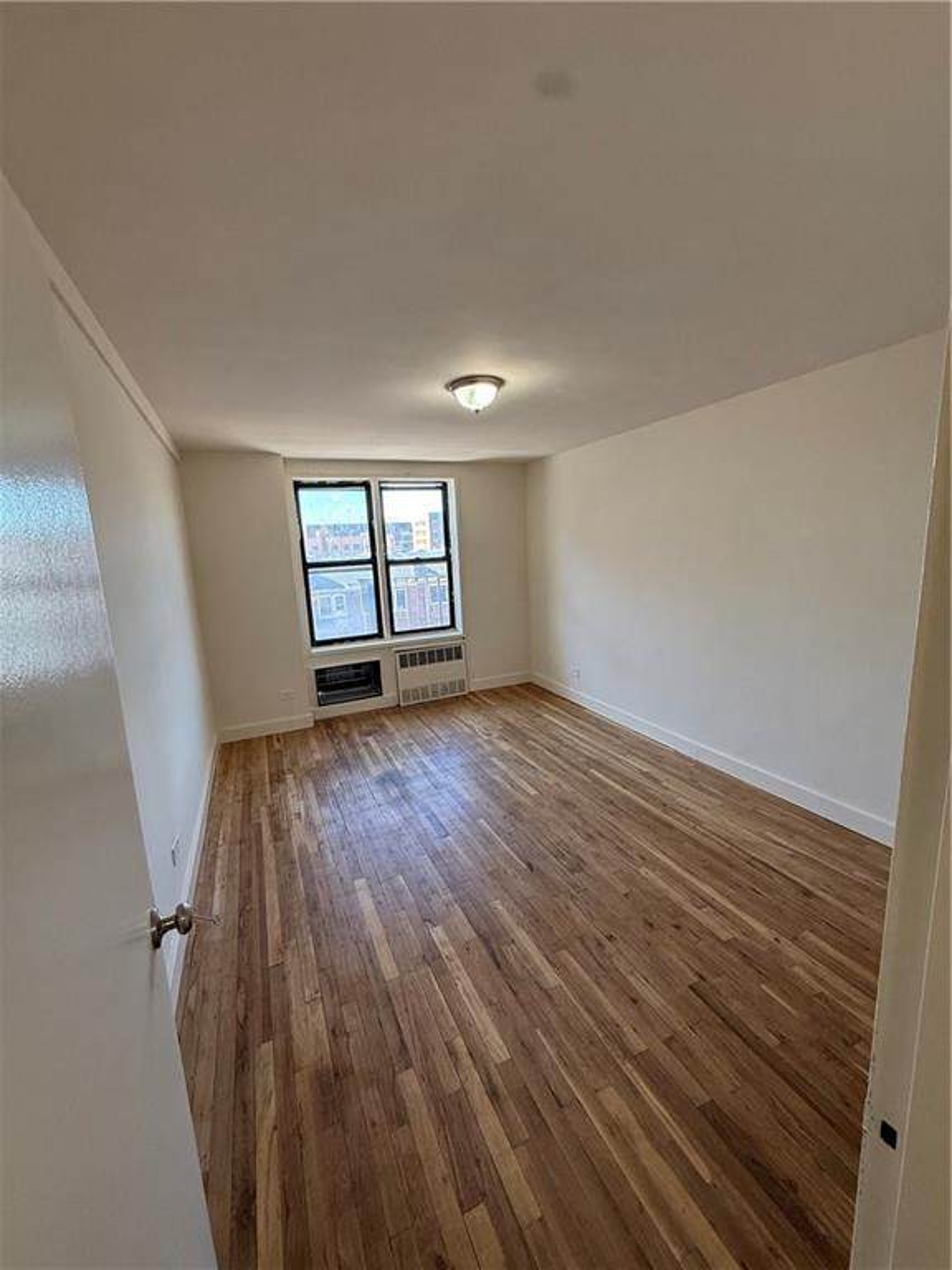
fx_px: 513
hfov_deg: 85.7
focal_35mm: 14
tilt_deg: -8.8
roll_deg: +1.0
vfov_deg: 102.1
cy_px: 635
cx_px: 476
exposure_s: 1/120
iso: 125
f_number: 2.2
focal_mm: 2.22
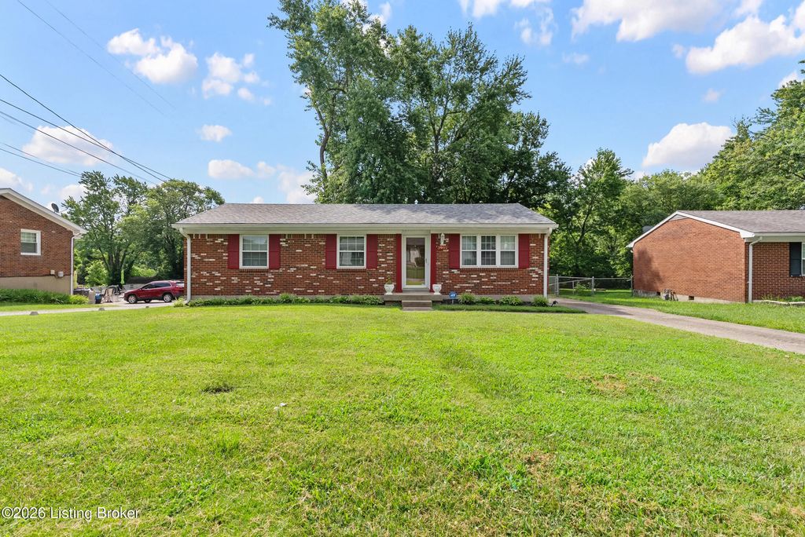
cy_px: 268
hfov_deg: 96.7
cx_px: 402
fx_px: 358
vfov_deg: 73.8
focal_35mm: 16
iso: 400
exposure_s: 1/100
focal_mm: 16
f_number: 11
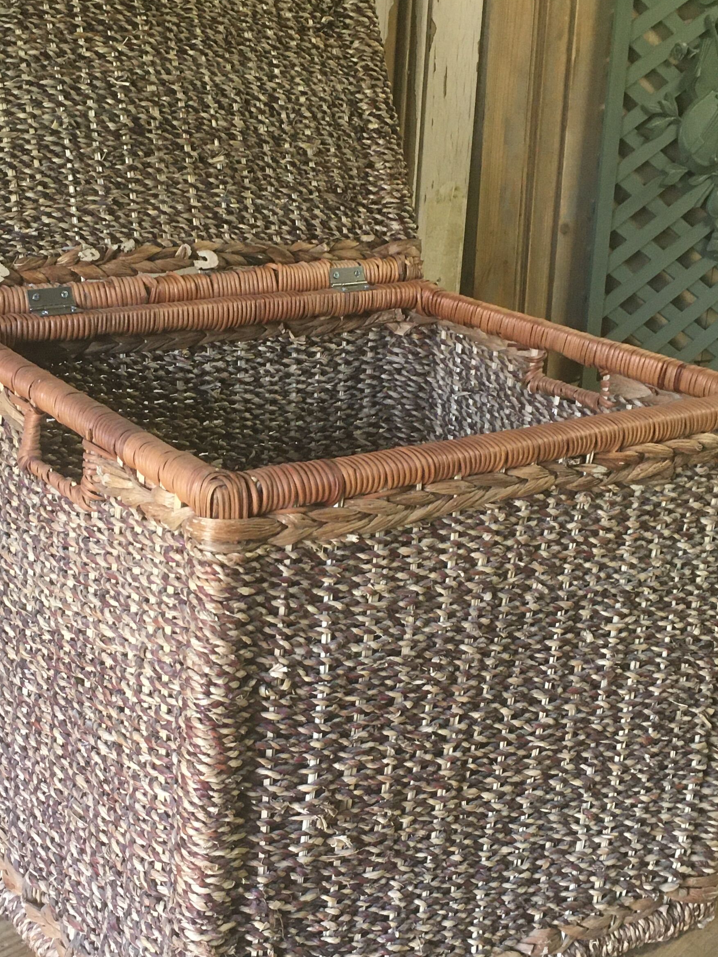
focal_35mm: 50
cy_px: 505
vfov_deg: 38.2
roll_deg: -4.2
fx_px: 1383
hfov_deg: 28.9
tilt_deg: -18.3
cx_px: 246
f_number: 2.2
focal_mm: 4.15
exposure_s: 1/33
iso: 160
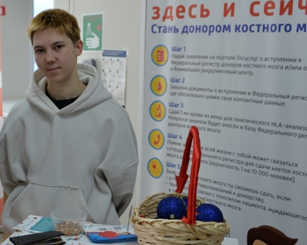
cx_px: 77
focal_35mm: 57
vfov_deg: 26.7
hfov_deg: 32.4
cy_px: 112
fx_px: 518
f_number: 4.5
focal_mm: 32
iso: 400
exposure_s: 1/80
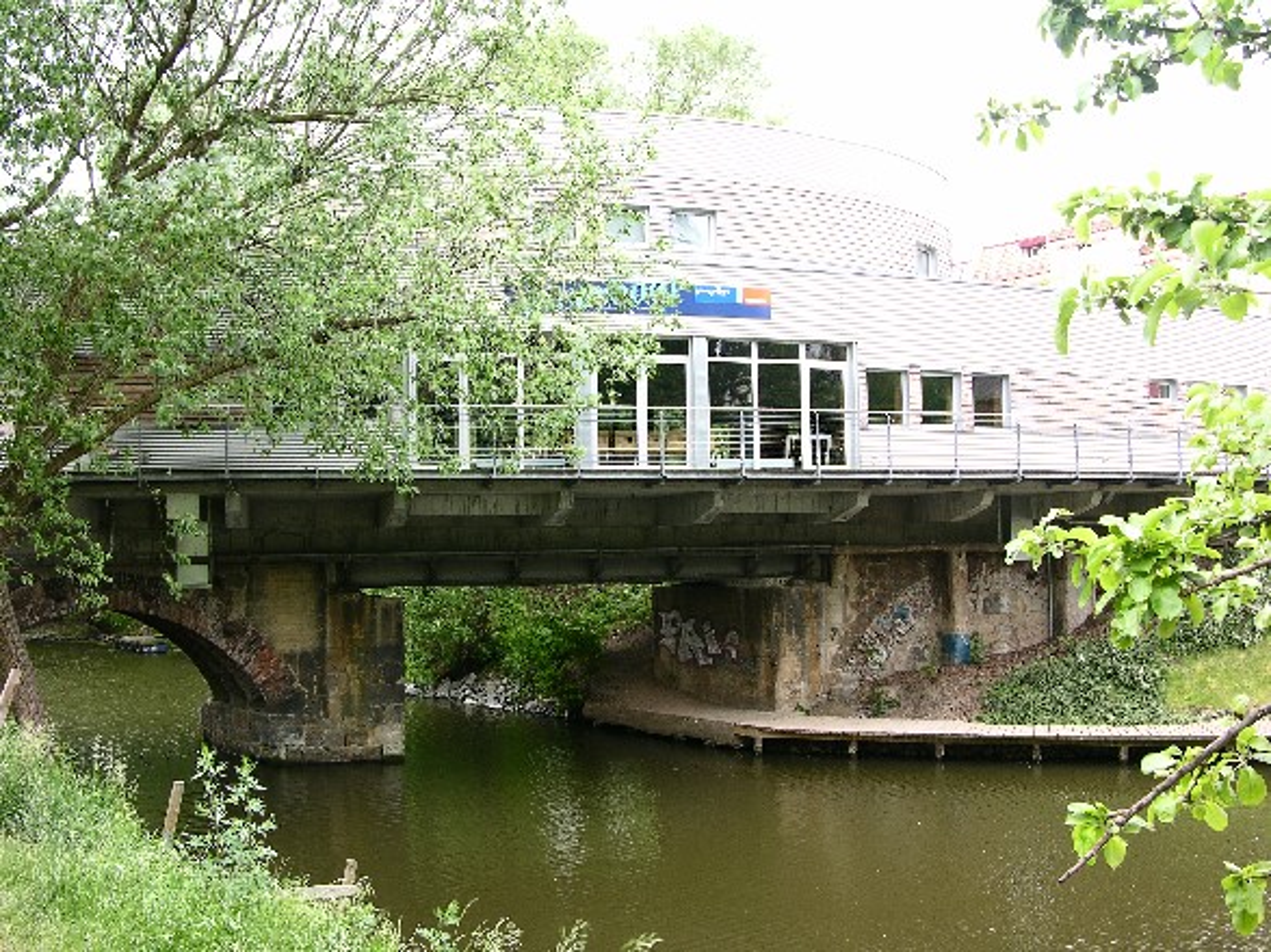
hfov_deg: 52.6
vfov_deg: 40.7
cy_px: 476
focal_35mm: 35
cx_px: 636
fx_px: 1285
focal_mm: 8.9
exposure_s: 1/30.4
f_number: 4
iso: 50
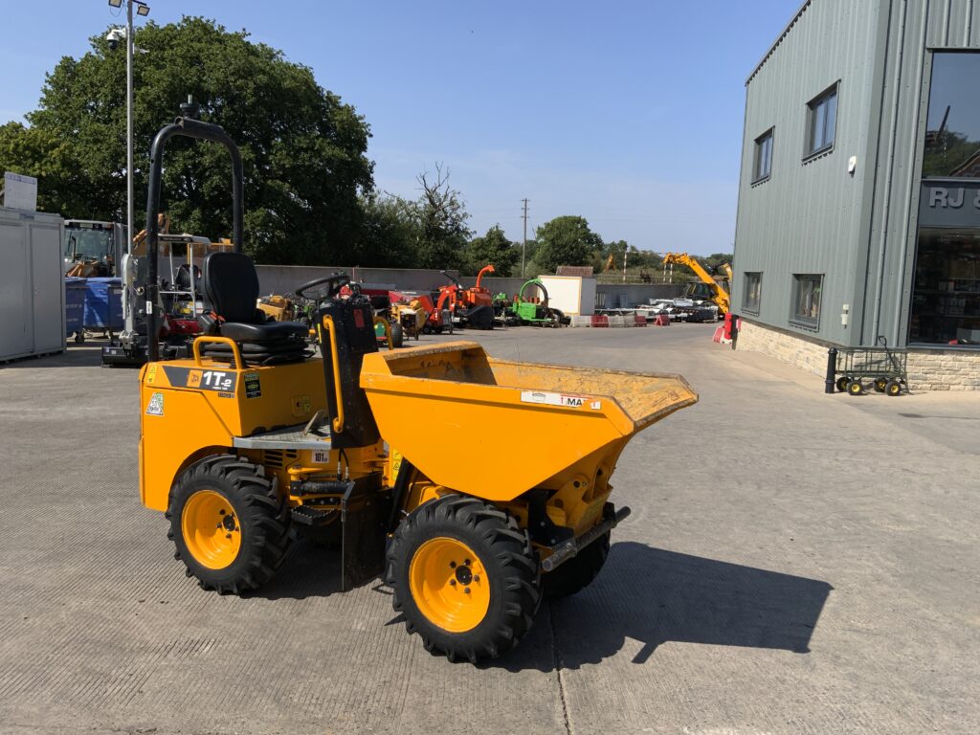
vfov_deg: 48.2
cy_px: 368
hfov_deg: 61.7
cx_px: 490
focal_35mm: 29
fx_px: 821
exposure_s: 1/2058
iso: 20
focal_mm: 3
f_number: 1.8
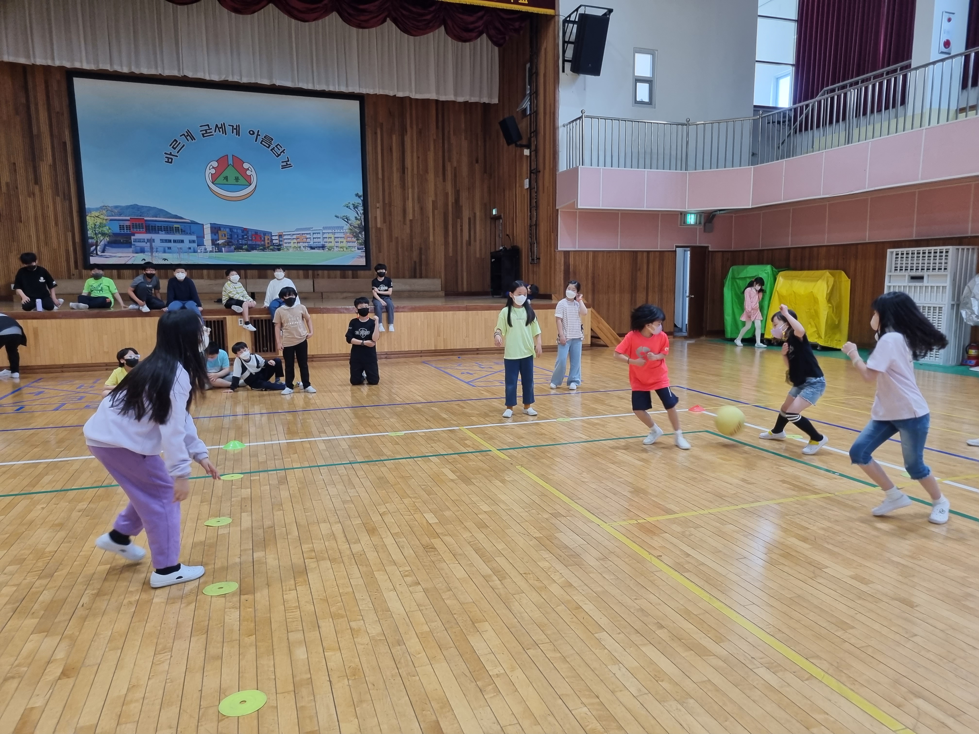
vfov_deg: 53.1
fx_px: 735
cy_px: 367
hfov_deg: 67.3
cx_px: 490
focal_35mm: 26
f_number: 1.8
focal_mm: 5.4
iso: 250
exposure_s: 1/120
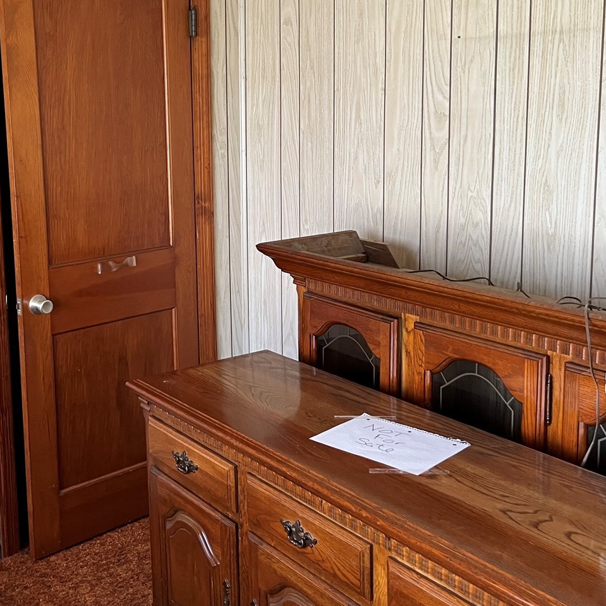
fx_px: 911
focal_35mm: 46
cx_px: 154
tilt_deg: -9.6
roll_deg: +2.0
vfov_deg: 36.6
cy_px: 232
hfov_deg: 36.0
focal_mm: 5.7
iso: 125
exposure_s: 1/75
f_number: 1.5
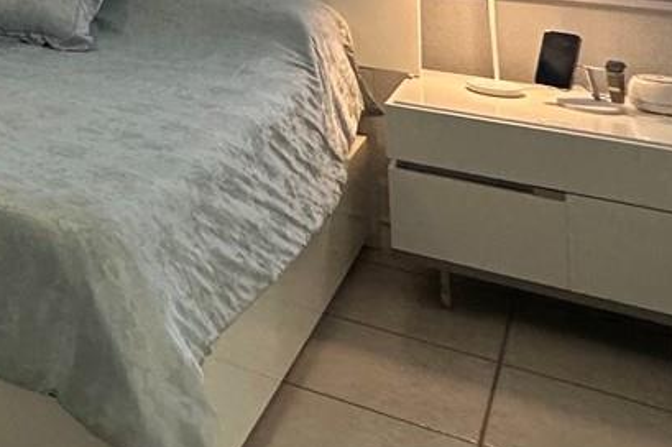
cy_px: -253
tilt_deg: +3.1
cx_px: -388
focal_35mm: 57
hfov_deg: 24.9
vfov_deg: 20.0
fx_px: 1063
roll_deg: +0.4
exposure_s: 1/120
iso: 160
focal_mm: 2.22
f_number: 2.2
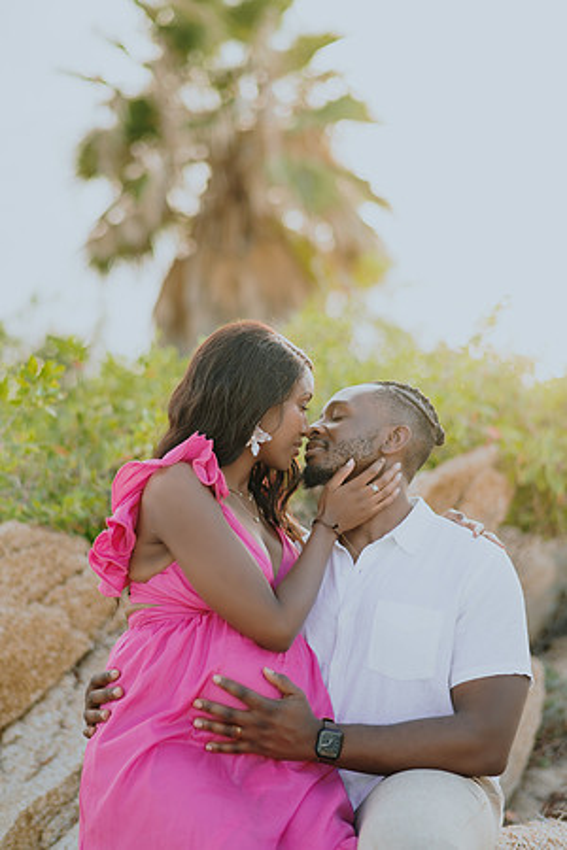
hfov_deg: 23.4
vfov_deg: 34.5
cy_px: 425
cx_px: 284
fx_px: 1370
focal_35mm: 58
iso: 100
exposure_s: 1/800
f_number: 1.8
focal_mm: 58
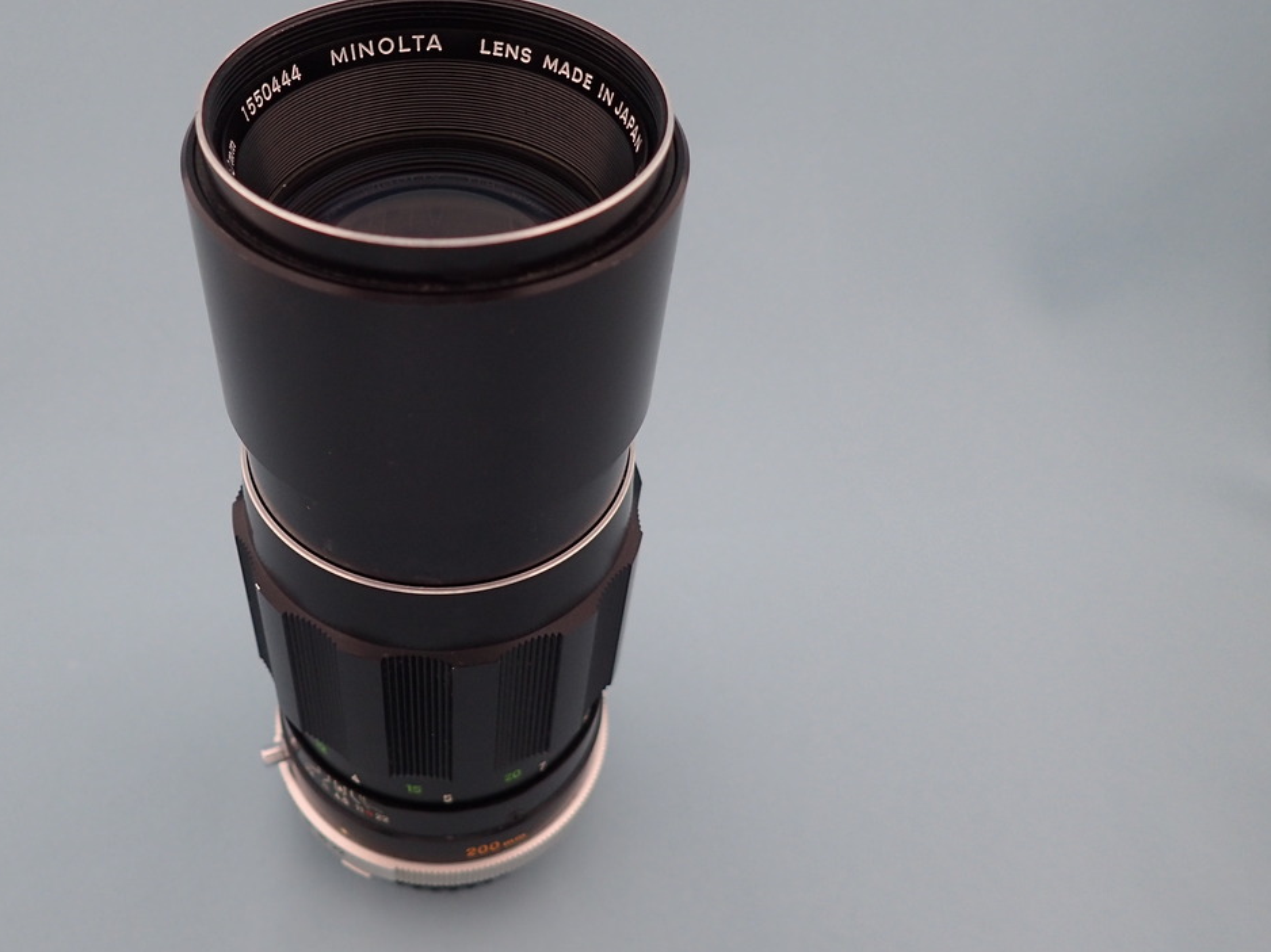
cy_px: 436
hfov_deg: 56.0
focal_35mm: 32
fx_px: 1175
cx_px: 462
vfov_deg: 44.1
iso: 100
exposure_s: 1/100
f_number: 2
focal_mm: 4.5
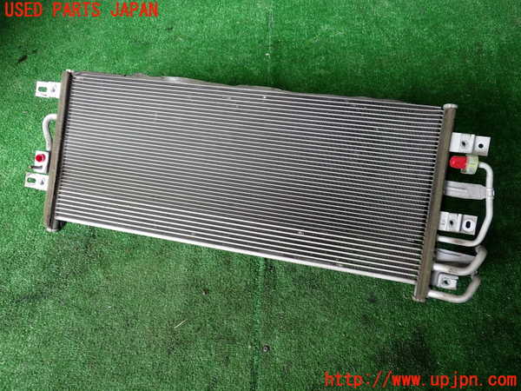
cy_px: 196
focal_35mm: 30
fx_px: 452
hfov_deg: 60.0
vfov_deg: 46.8
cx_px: 260
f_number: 2.3
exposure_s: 1/125
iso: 200
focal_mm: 5.4
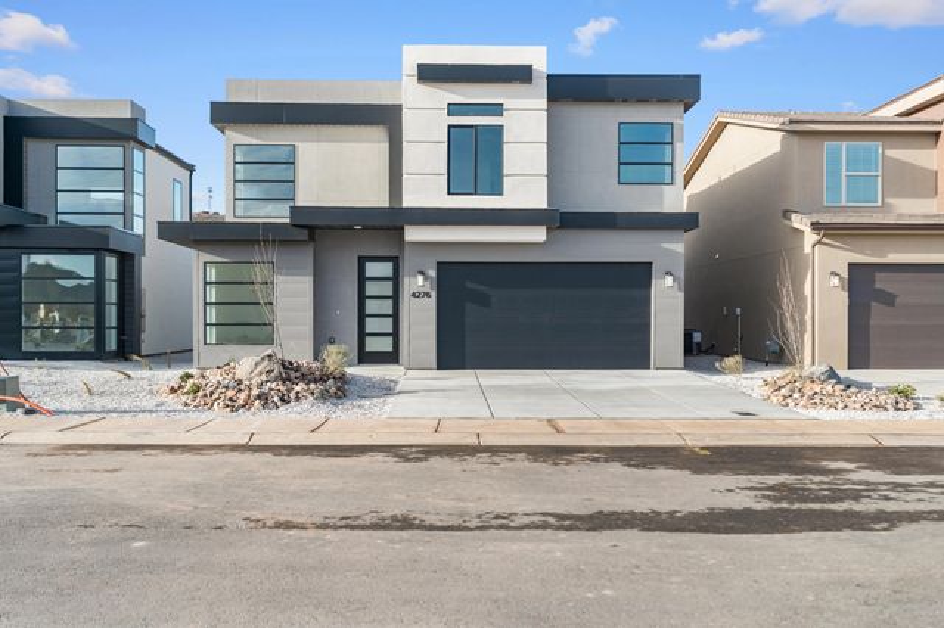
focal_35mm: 35
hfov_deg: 54.5
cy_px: 314
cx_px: 472
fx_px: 917
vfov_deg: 37.8
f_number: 2.8
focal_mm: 35
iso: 100
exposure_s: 1/25
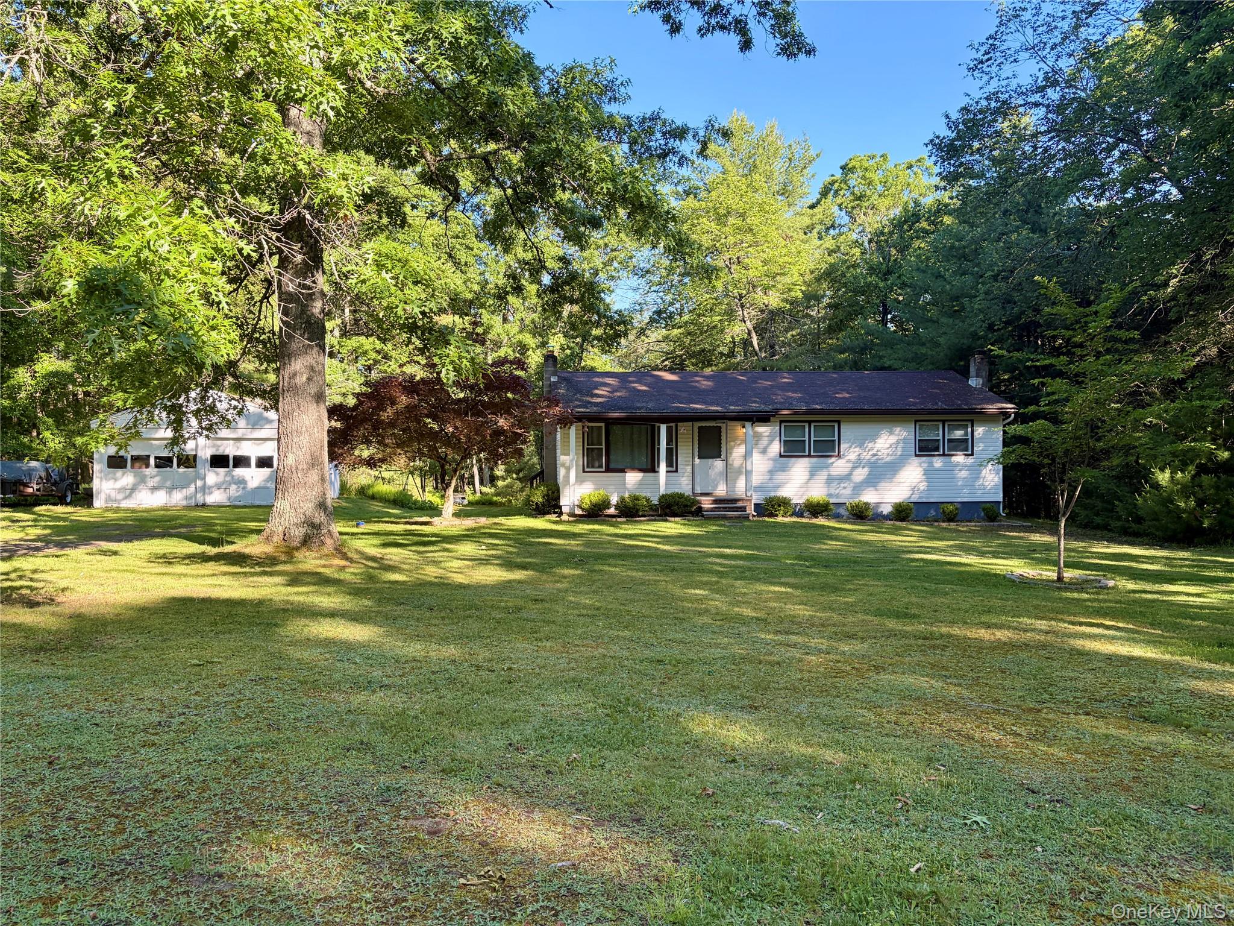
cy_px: 463
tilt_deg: -0.9
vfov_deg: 53.1
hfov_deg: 67.3
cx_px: 617
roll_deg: +0.4
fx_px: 927
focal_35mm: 26
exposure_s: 1/433
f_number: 1.6
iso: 64
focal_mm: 5.96
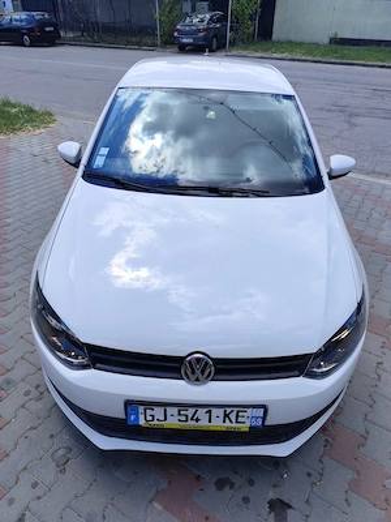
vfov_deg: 73.9
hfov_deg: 58.9
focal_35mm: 23
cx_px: 196
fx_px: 346
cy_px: 261
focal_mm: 6.14
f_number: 1.65
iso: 50
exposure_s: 1/731
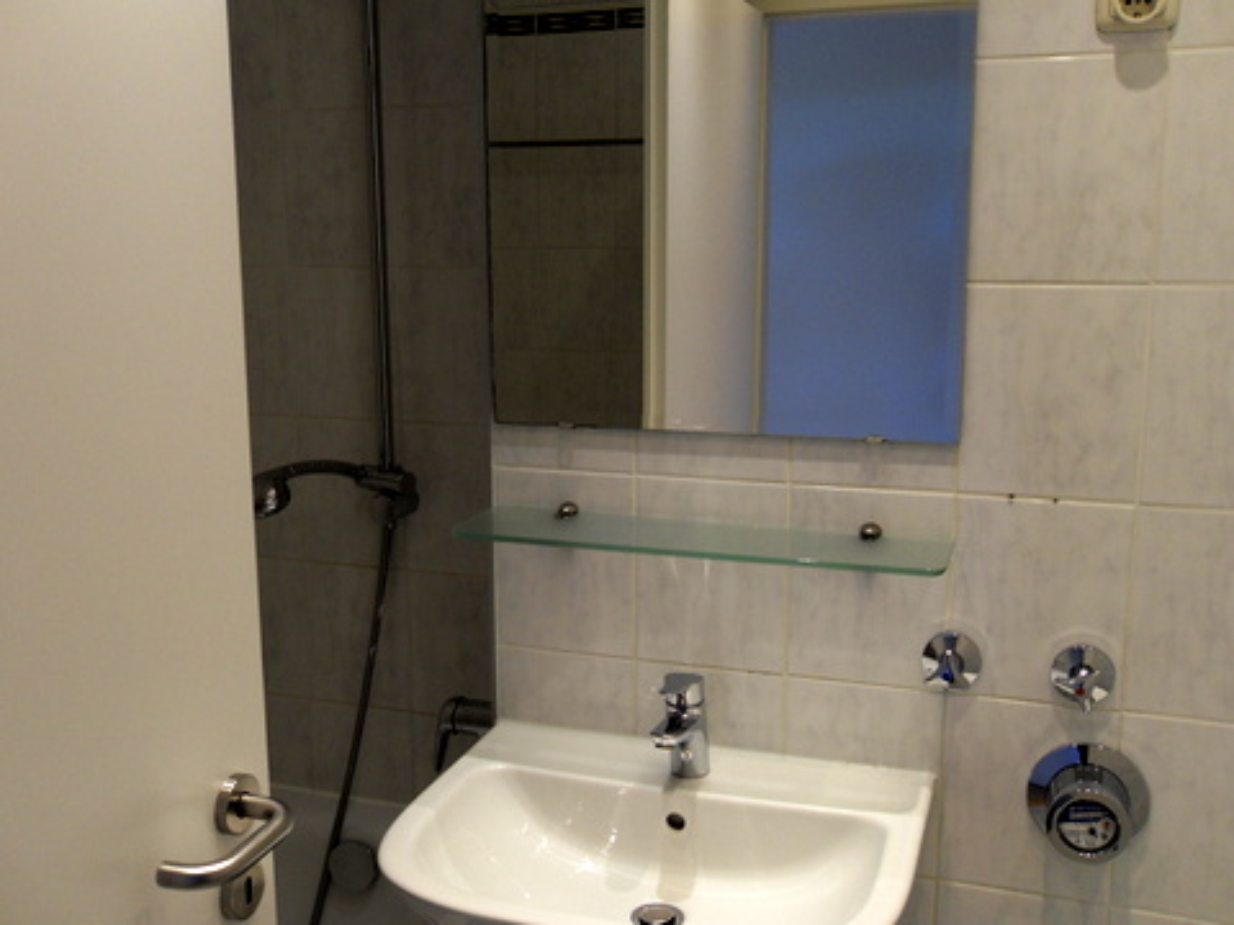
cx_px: 617
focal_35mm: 35
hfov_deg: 52.6
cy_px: 462
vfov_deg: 40.7
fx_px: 1248
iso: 80
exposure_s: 1/45
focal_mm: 6.3
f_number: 3.5
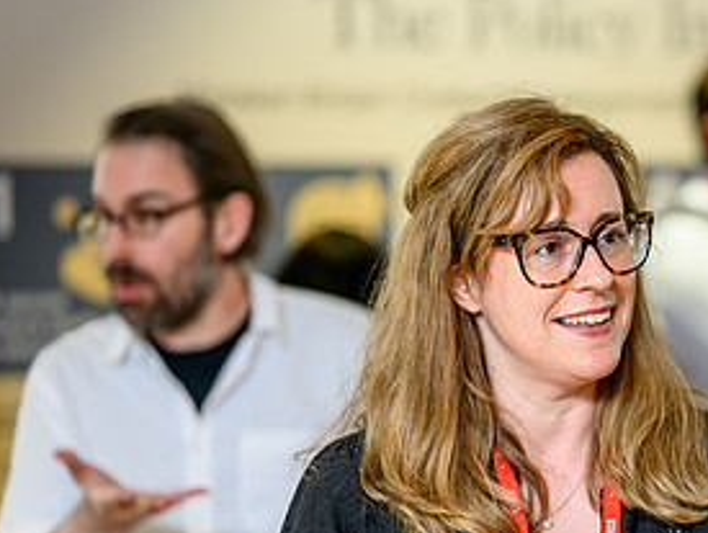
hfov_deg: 11.3
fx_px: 3543
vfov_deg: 8.6
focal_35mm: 173
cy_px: 369
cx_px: 680
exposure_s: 1/200
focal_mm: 85
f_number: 1.8
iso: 320
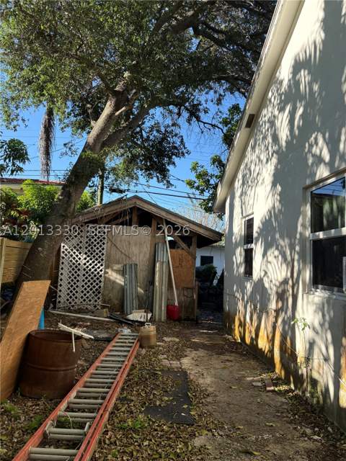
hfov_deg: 53.1
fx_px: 347
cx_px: 173
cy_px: 230
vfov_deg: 67.3
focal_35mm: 26
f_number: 1.6
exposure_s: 1/1287
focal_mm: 5.96
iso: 64
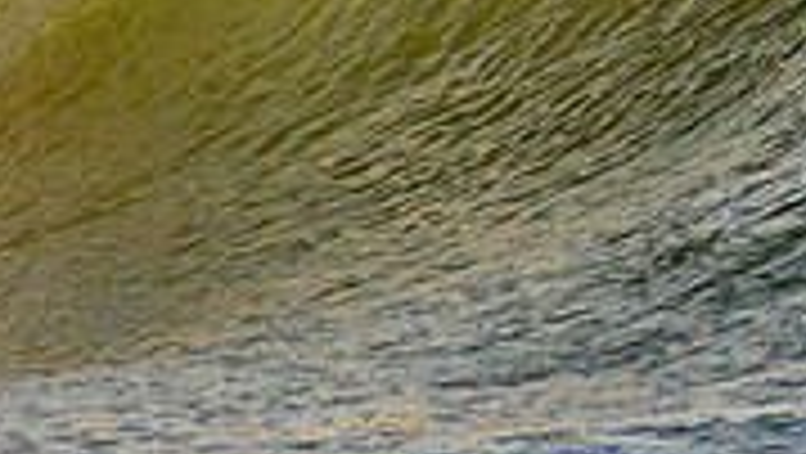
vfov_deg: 0.5
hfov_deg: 0.8
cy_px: -151
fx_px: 56122
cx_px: 126
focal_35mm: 2624
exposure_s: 1/1250
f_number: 5.6
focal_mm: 500
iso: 250
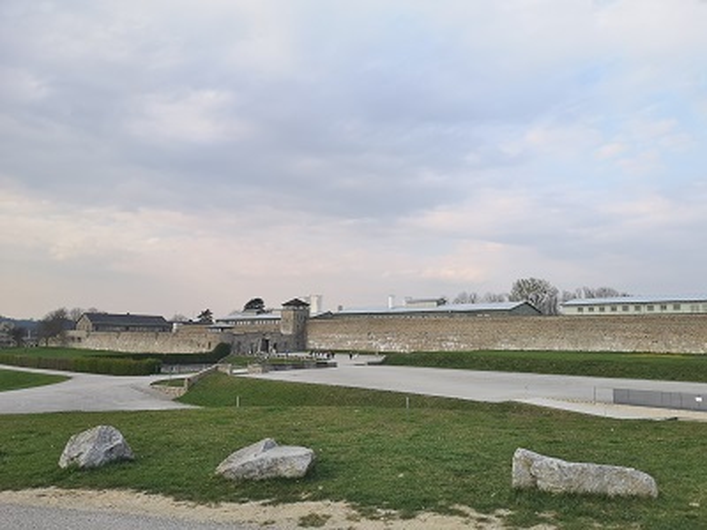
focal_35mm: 27
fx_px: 551
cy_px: 265
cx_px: 354
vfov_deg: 51.4
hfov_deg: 65.3
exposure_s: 1/1067
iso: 50
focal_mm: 3.95
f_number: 1.8
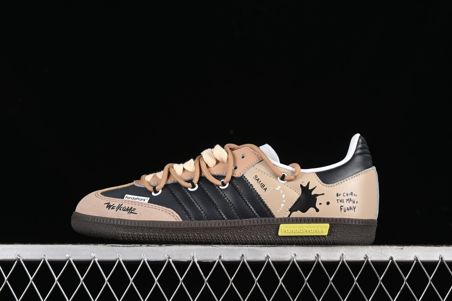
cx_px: 226
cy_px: 150
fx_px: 942
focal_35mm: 75
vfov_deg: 18.2
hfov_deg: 27.0
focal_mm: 50
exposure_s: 1/60
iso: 160
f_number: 7.1
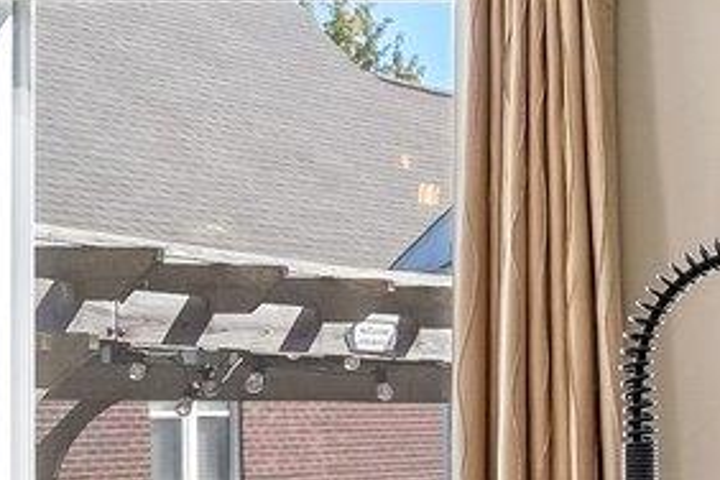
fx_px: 2320
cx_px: 1767
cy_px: 428
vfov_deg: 11.7
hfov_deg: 13.0
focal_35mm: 116
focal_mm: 16
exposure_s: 1/50
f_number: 8
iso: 250
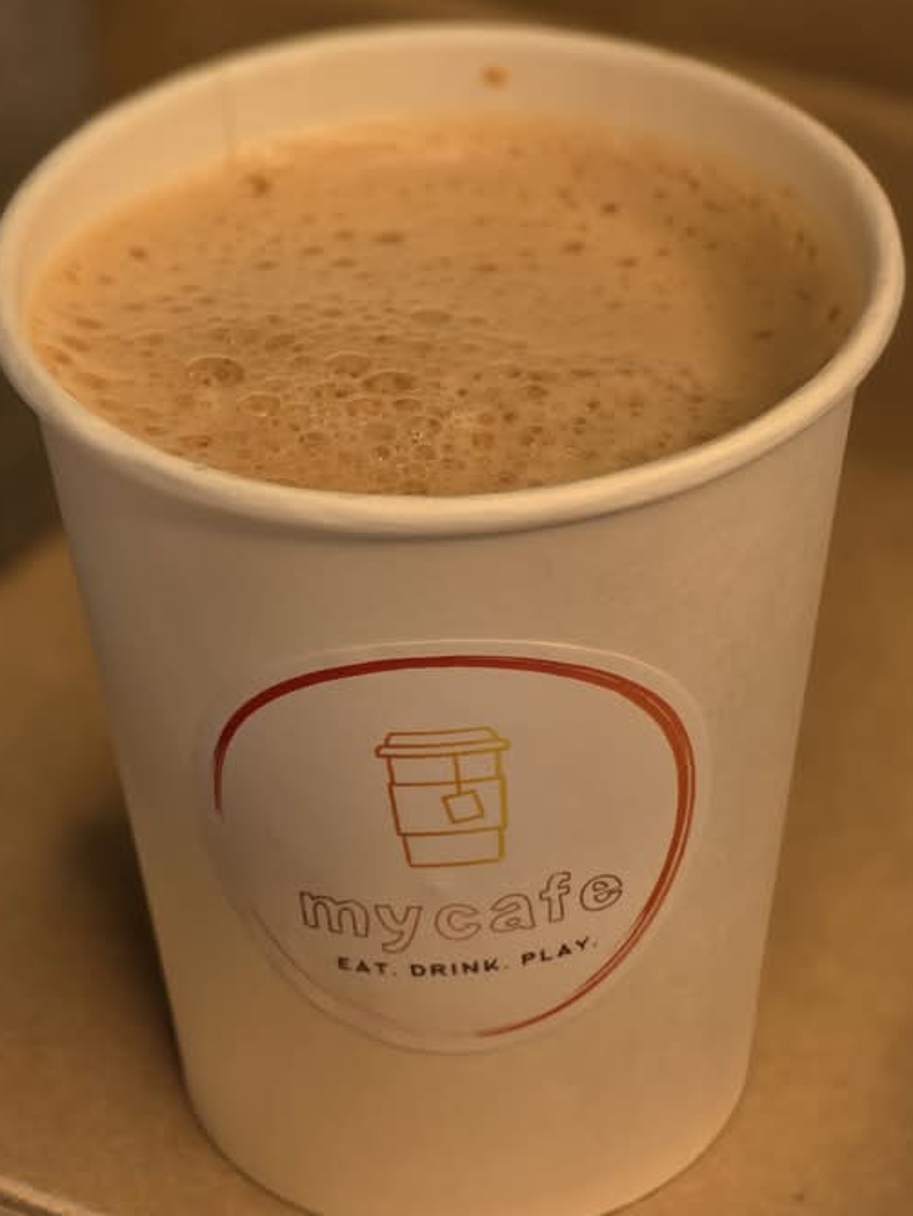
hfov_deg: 11.8
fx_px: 4430
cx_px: 416
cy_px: 646
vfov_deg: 15.6
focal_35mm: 126
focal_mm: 18.6
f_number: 3.4
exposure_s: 1/120
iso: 40
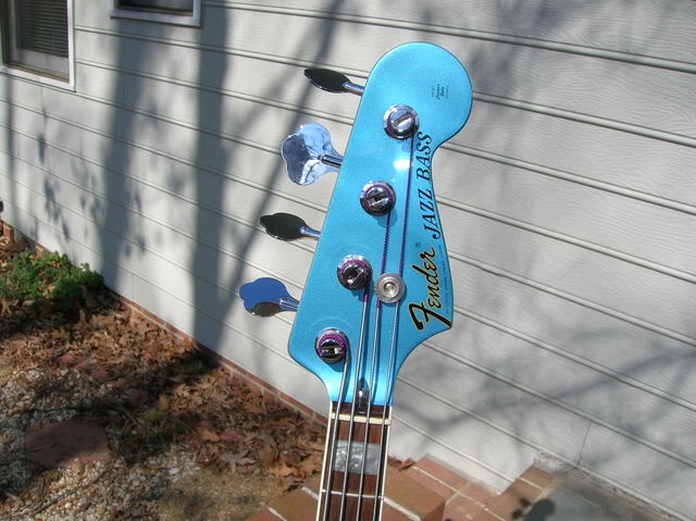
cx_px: 348
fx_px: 683
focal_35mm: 34
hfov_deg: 54.0
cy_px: 260
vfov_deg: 41.7
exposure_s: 1/442
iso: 50
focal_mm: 5.7
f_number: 4.9
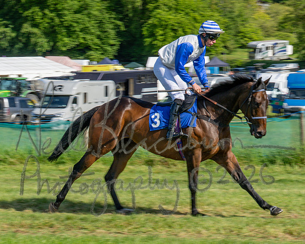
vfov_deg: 12.2
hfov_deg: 15.1
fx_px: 1145
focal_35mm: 127
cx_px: 102
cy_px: 132
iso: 100
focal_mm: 70
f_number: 16
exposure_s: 1/160
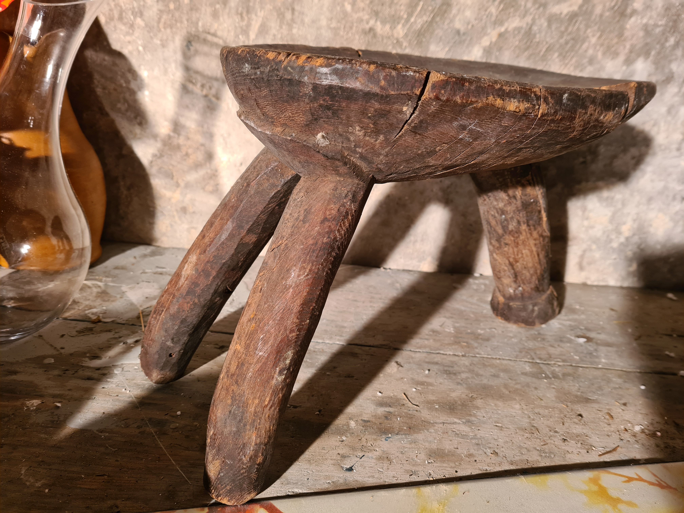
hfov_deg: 67.3
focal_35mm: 26
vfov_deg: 53.1
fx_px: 514
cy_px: 256
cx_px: 342
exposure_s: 1/50
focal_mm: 5.4
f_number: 1.8
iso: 200
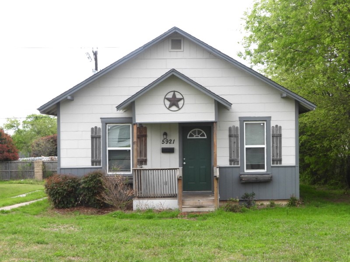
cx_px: 175
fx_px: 384
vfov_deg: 37.7
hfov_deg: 49.0
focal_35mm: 38
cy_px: 131
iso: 100
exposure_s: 1/500
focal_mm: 6.8
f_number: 3.2
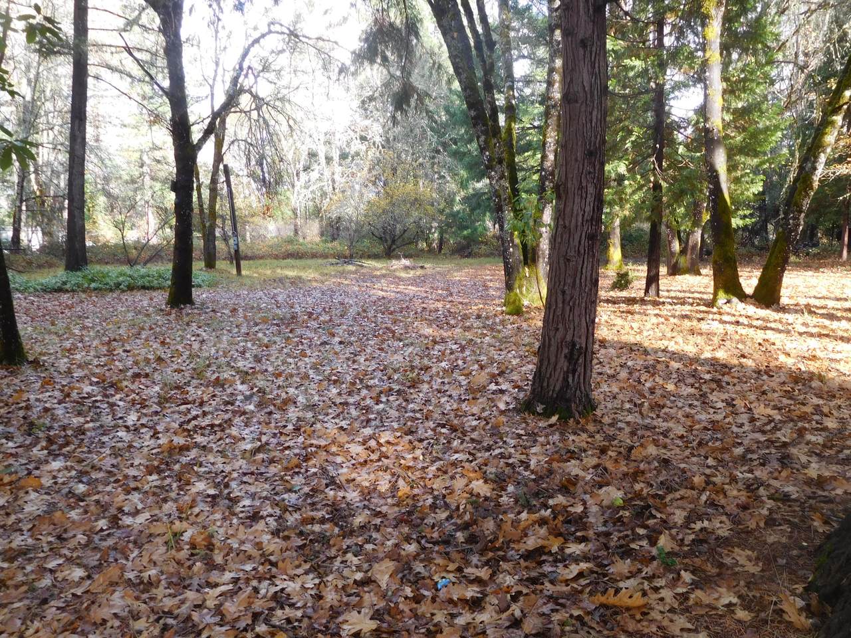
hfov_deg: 69.4
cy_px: 319
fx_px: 615
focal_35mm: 25
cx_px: 426
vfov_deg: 54.9
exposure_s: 1/100
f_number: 3.4
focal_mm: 4.5
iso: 125
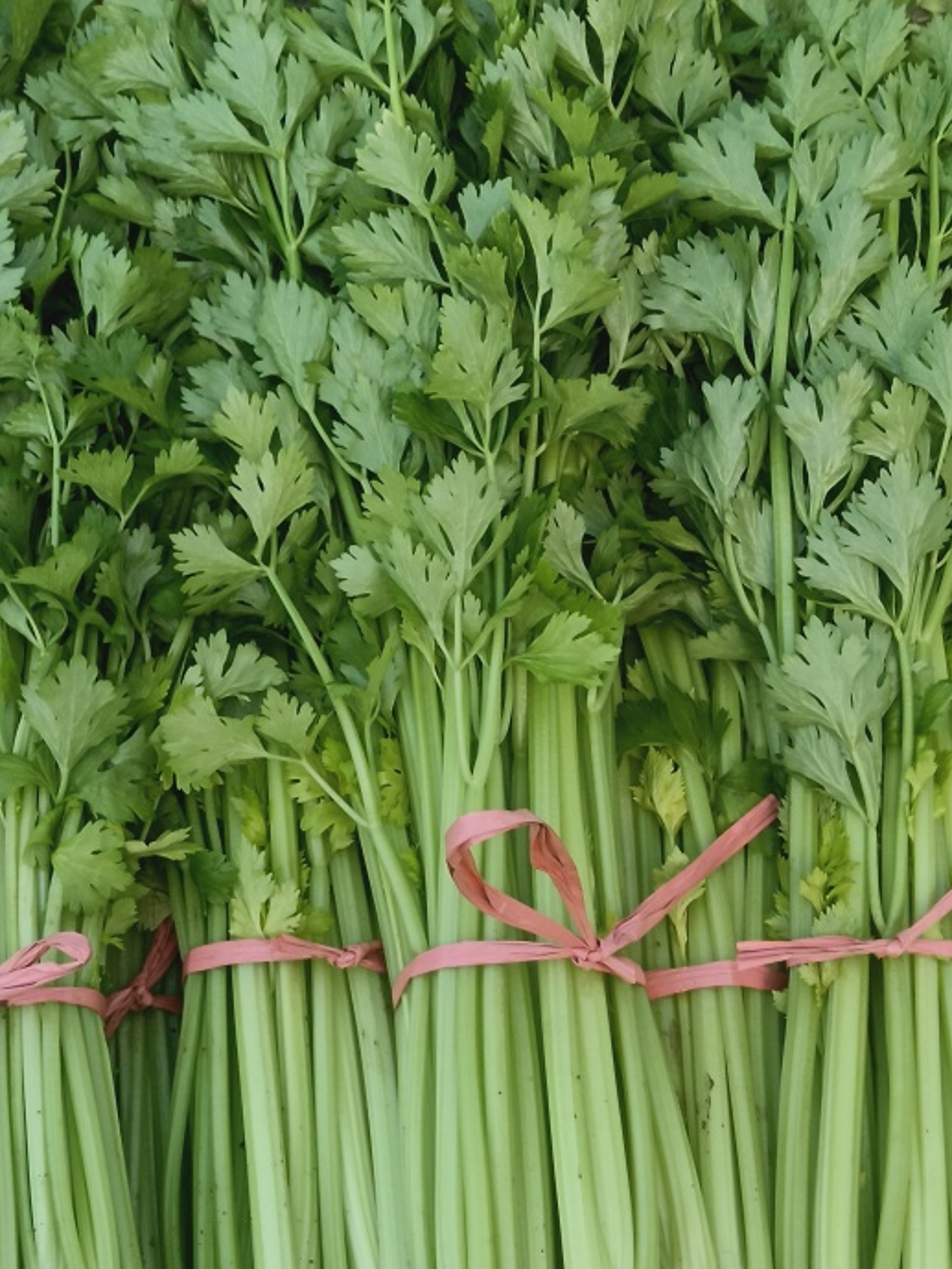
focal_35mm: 65
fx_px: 2383
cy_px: 664
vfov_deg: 29.8
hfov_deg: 22.6
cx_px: 431
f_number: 1.9
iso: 100
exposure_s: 1/193
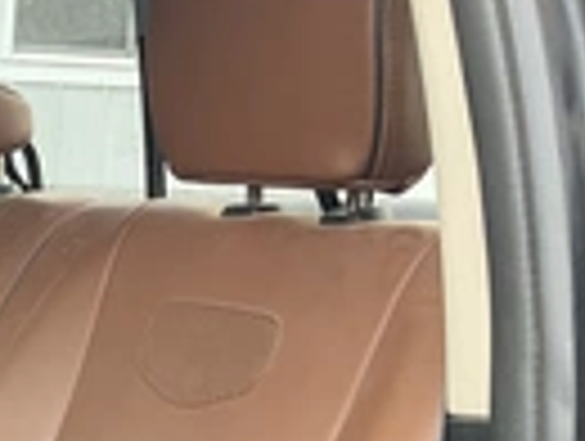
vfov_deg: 16.0
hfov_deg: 19.4
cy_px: 536
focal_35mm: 89
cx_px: -274
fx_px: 1507
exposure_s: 1/122
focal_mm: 3
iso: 50
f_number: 1.8
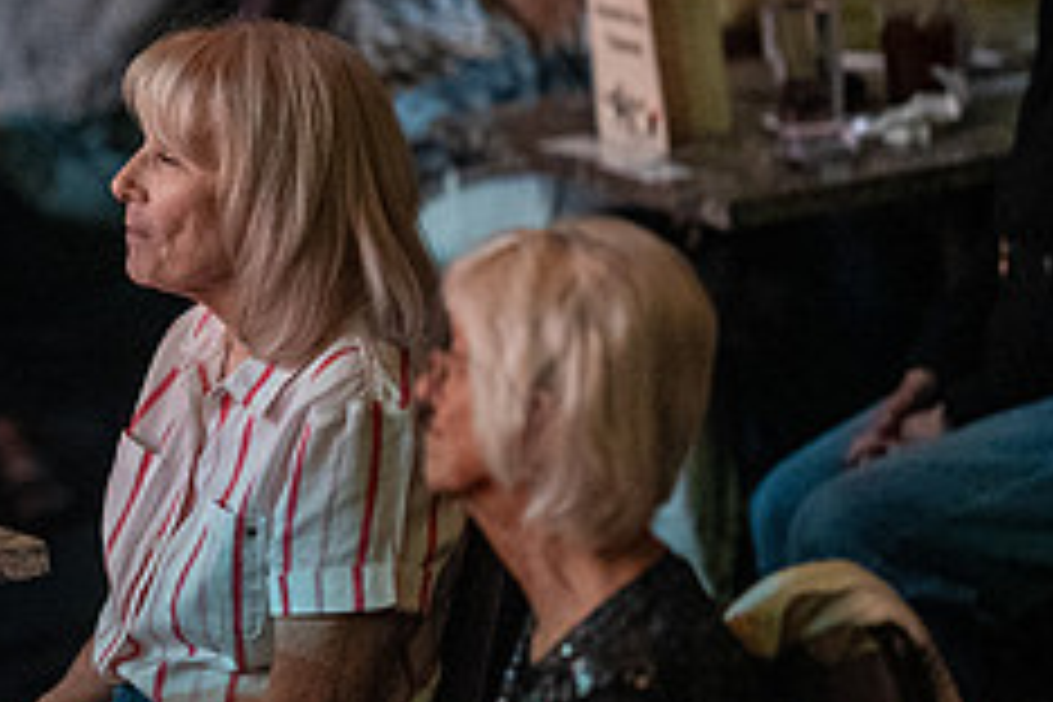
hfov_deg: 6.1
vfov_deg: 4.1
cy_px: 164
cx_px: -148
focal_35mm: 334
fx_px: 9769
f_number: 1.8
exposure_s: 1/320
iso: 4000
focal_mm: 135
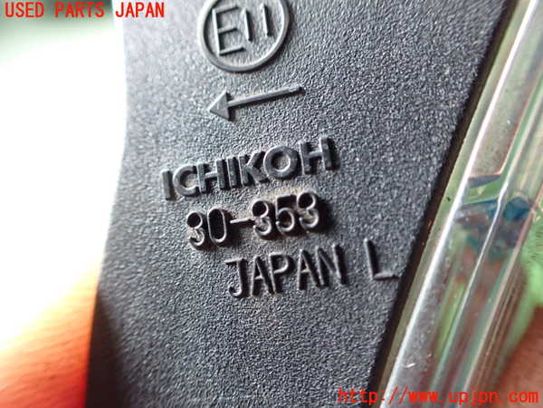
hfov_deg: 60.0
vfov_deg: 46.8
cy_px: 204
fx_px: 471
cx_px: 272
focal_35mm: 30
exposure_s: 1/60
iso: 800
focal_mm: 5.4
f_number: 2.3
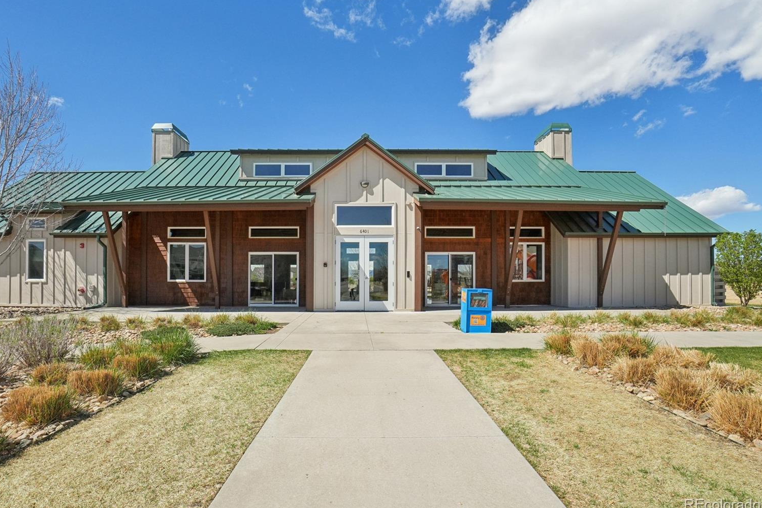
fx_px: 339
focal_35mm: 16
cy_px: 244
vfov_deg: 73.7
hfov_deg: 96.6
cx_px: 360
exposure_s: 1/1600
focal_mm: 10
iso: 400
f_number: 8
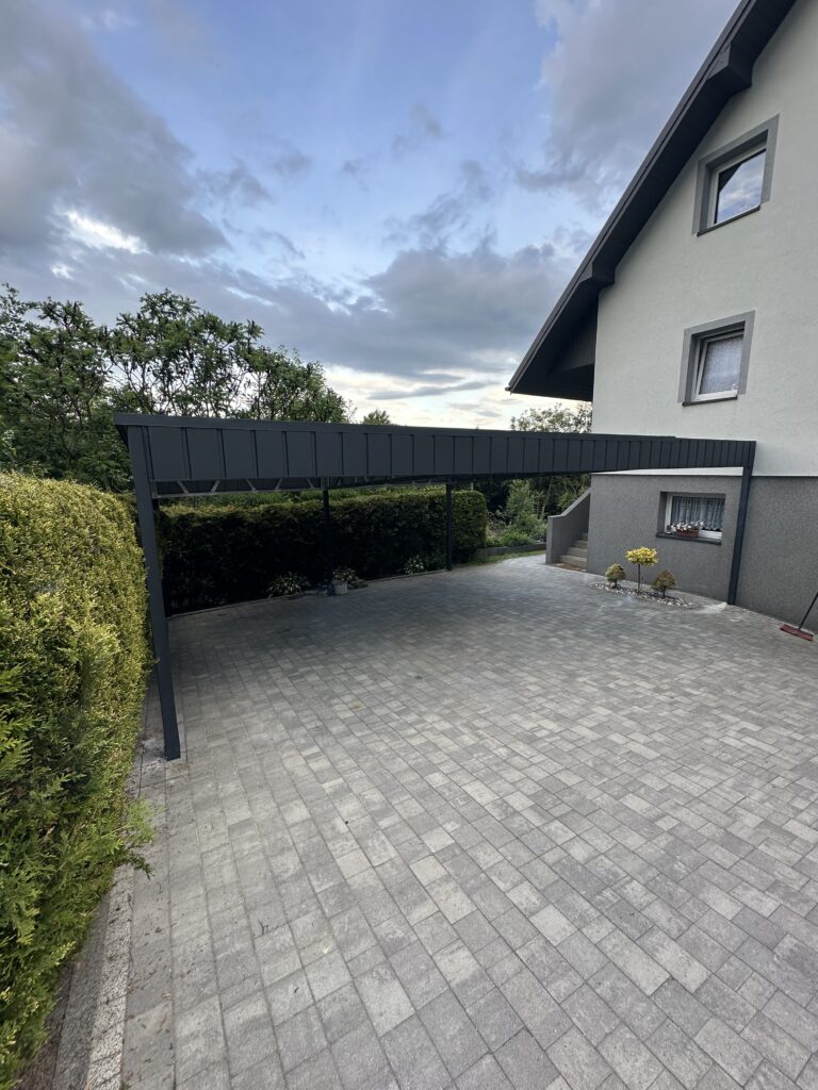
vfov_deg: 102.1
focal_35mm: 14
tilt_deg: -9.9
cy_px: 545
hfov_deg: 85.7
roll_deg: -0.8
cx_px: 409
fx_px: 441
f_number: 2.2
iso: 40
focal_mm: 2.22
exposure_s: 1/149
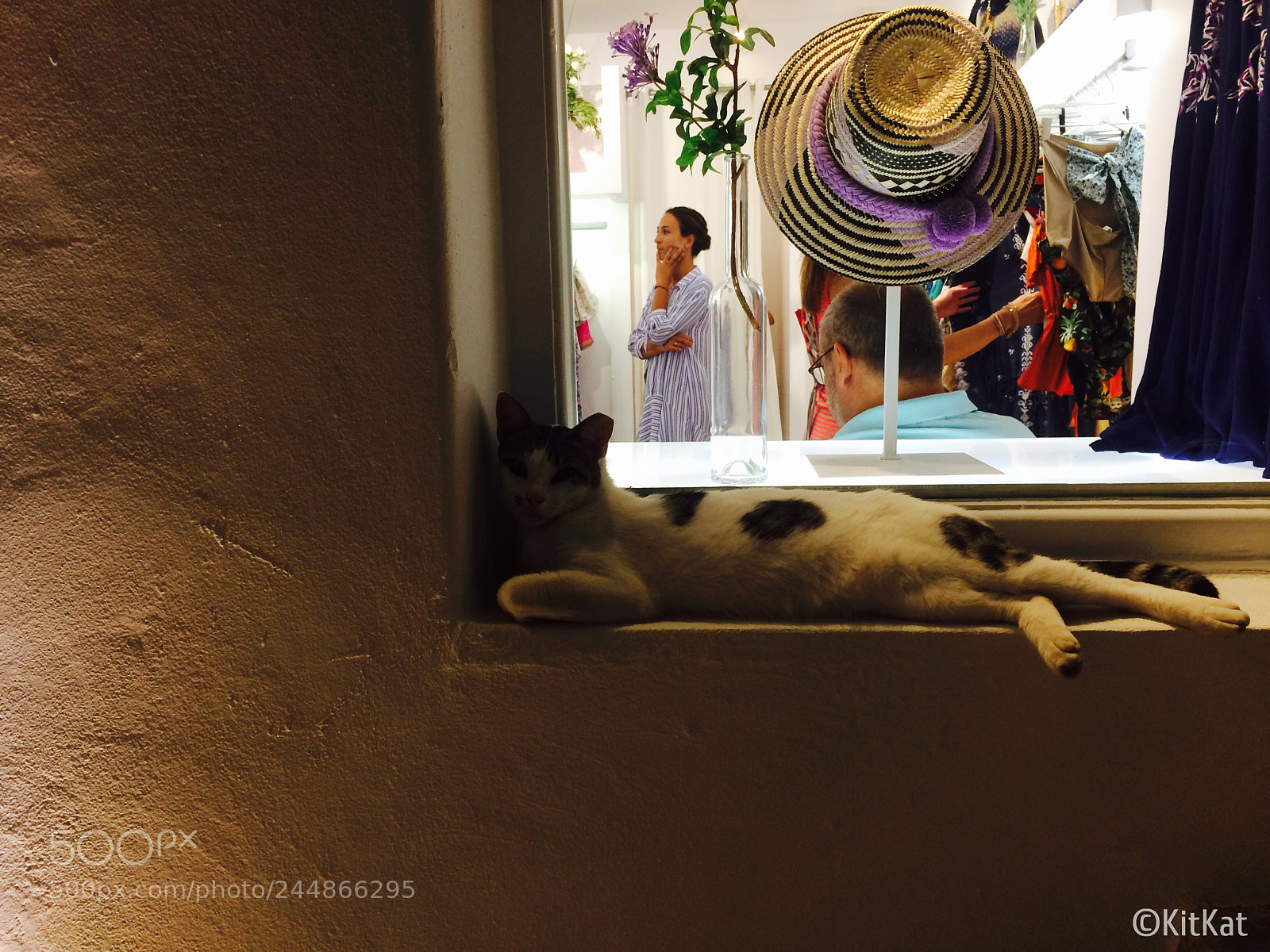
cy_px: 476
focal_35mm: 29
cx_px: 635
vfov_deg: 48.2
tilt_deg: -8.0
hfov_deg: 61.7
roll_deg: +2.0
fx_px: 1064
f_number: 2.2
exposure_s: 1/33
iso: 100
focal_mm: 4.15
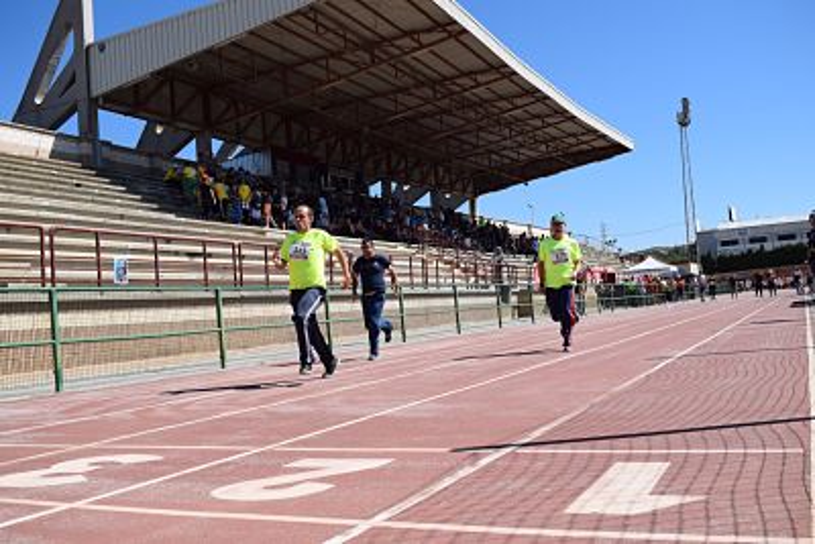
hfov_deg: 53.1
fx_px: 815
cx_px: 408
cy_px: 272
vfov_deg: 36.9
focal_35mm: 36
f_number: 6.3
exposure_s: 1/1600
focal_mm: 24
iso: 400
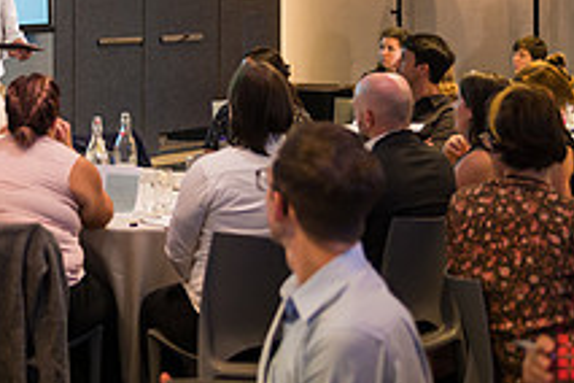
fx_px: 1594
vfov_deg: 13.4
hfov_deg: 19.7
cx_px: -32
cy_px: -46
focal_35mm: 100
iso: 1600
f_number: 3.2
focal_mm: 36
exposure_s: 1/200
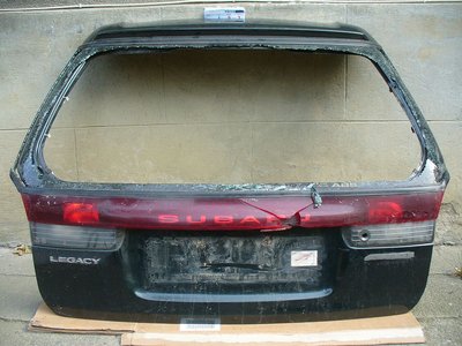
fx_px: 494
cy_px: 173
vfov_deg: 38.7
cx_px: 231
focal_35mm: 37
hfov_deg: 50.1
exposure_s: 1/60
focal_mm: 6.1
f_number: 2.8
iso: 80
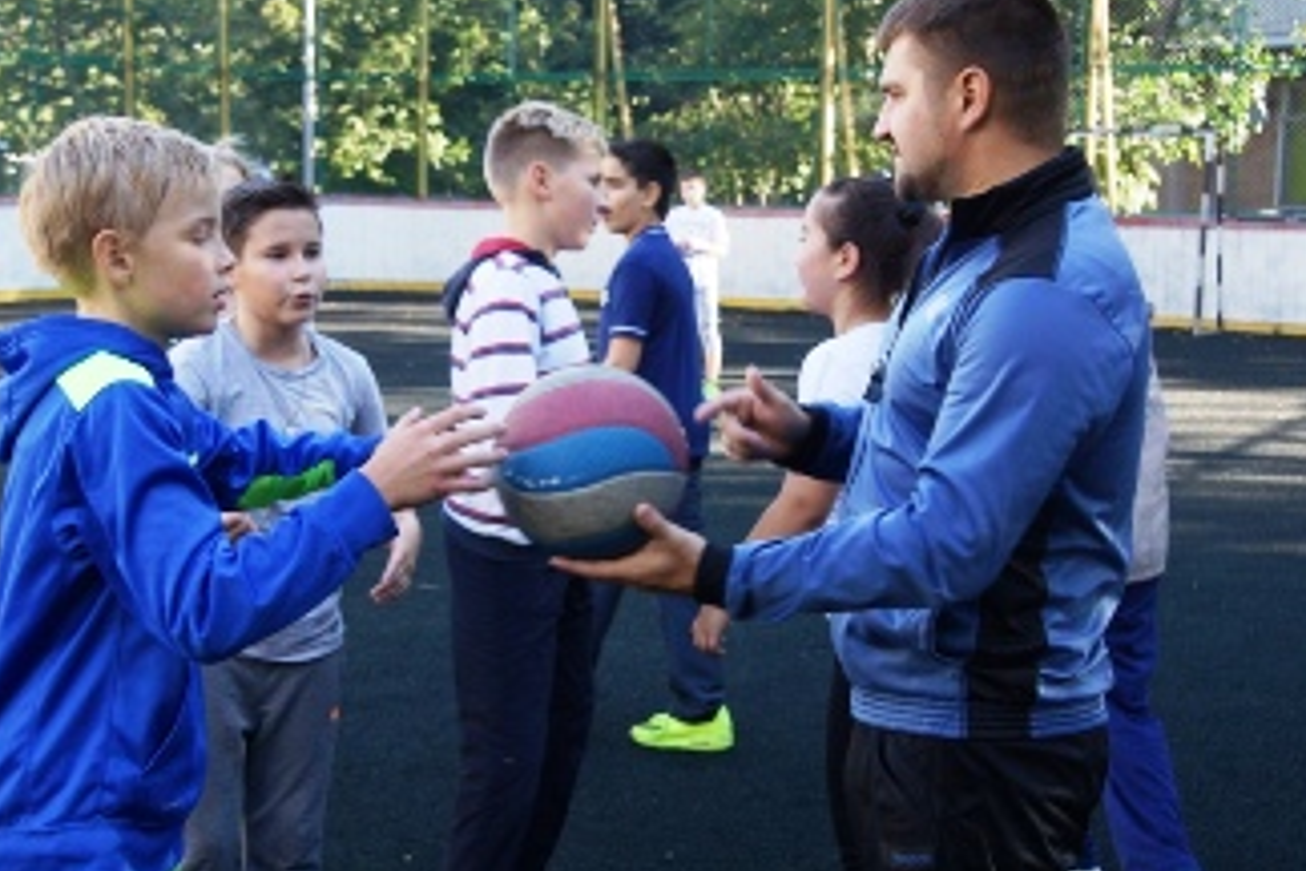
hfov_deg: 36.8
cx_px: 568
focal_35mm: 54
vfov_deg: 25.0
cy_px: 353
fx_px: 1959
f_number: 5
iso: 200
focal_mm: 26
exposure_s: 1/100
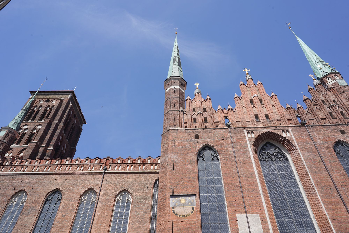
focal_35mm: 24
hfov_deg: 73.7
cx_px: 174
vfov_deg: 53.1
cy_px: 116
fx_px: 233
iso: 100
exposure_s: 1/100
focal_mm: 24
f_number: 14
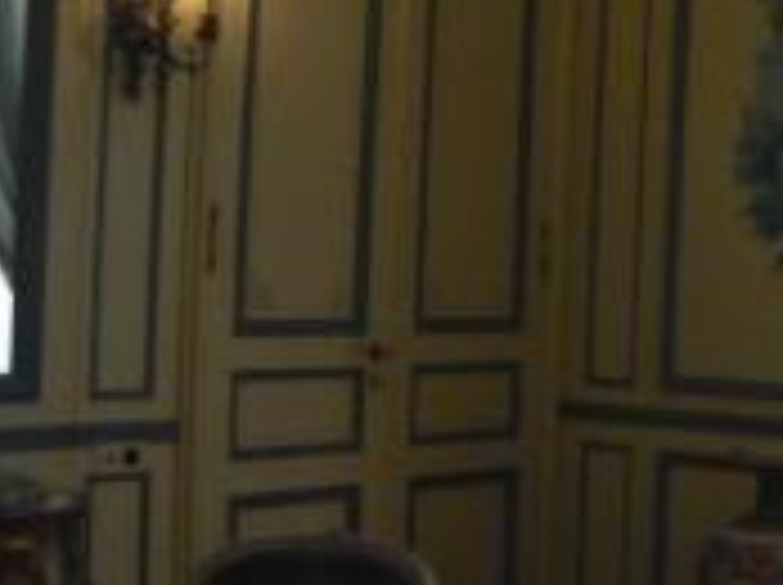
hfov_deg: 21.2
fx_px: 1920
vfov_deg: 17.3
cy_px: 266
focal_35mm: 85
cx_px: 972
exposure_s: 1/30
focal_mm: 5.5
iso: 320
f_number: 2.8
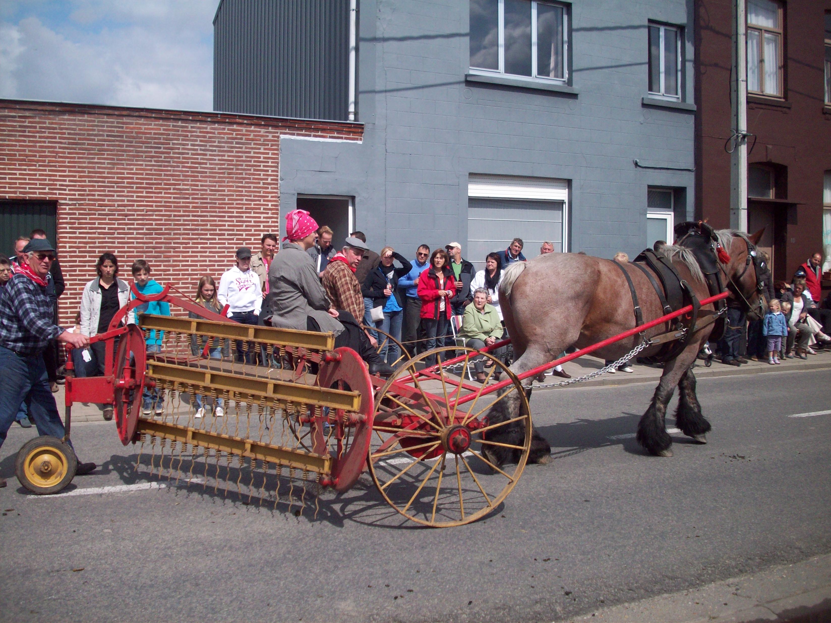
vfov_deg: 38.7
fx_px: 888
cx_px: 416
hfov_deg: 50.1
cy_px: 312
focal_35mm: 37
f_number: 5.6
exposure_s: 1/589
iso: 80
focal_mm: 6.2
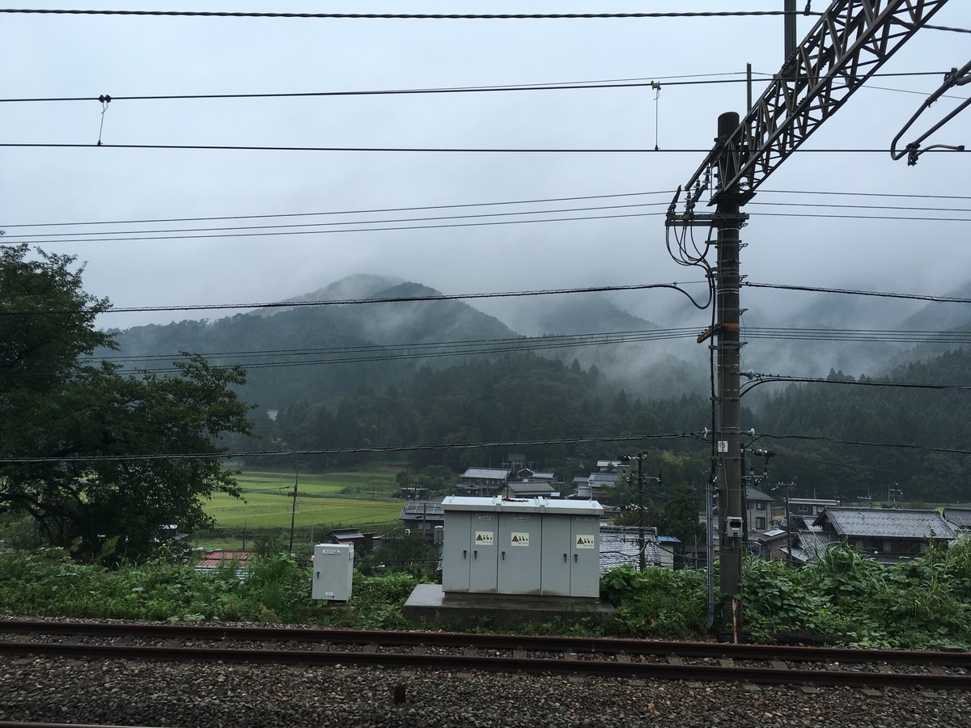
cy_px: 364
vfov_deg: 48.2
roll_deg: -1.4
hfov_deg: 61.7
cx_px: 486
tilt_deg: +5.0
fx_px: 813
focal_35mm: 29
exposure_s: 1/894
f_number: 2.2
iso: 25
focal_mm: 4.15
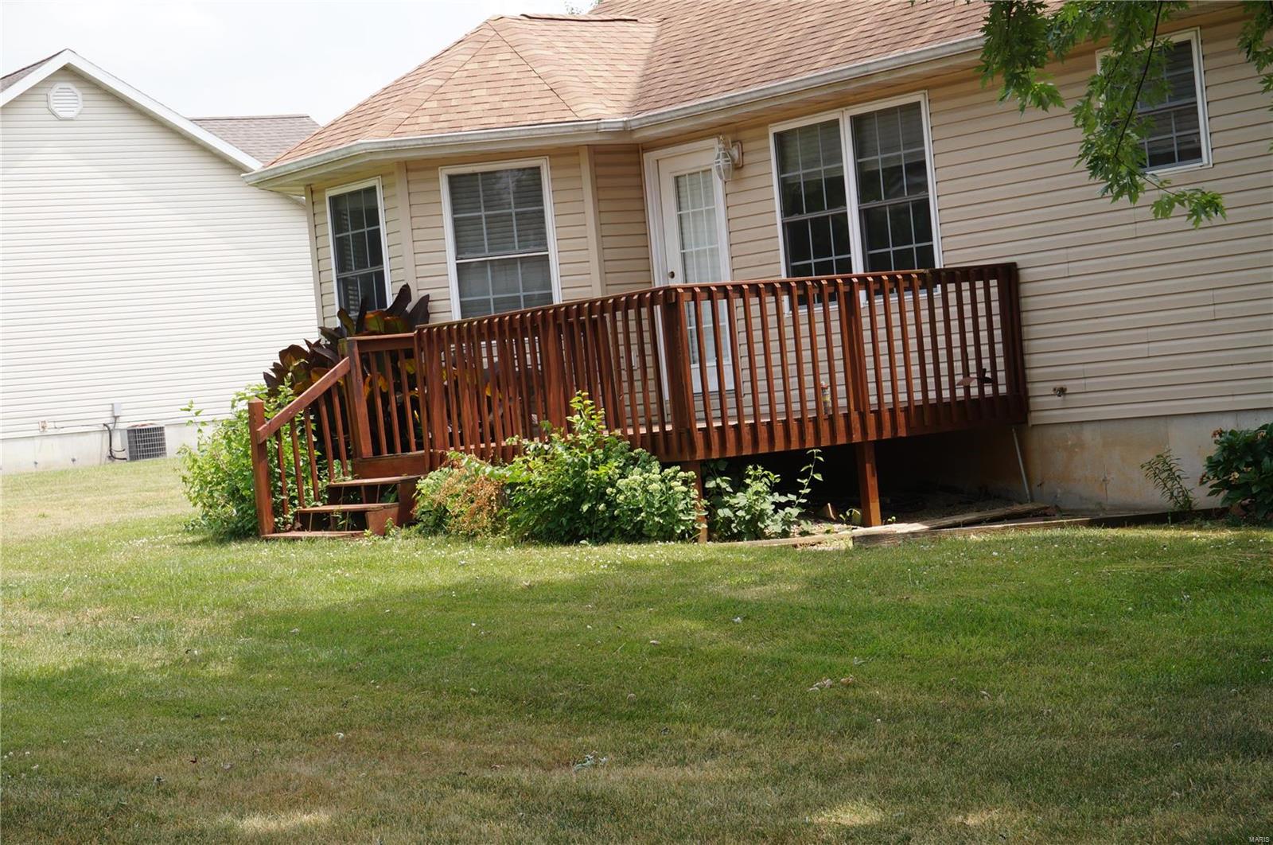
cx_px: 636
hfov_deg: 28.1
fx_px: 2542
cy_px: 422
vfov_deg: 18.9
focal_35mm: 72
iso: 200
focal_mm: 48
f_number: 13
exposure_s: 1/80
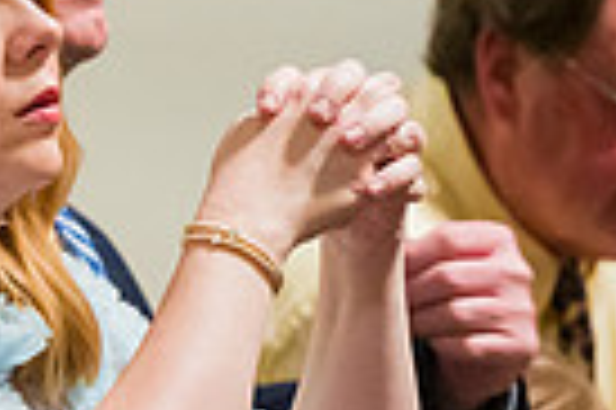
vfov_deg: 1.6
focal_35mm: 848
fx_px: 14493
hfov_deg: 2.4
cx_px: -112
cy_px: 261
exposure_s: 1/250
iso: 6400
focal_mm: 200
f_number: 3.2
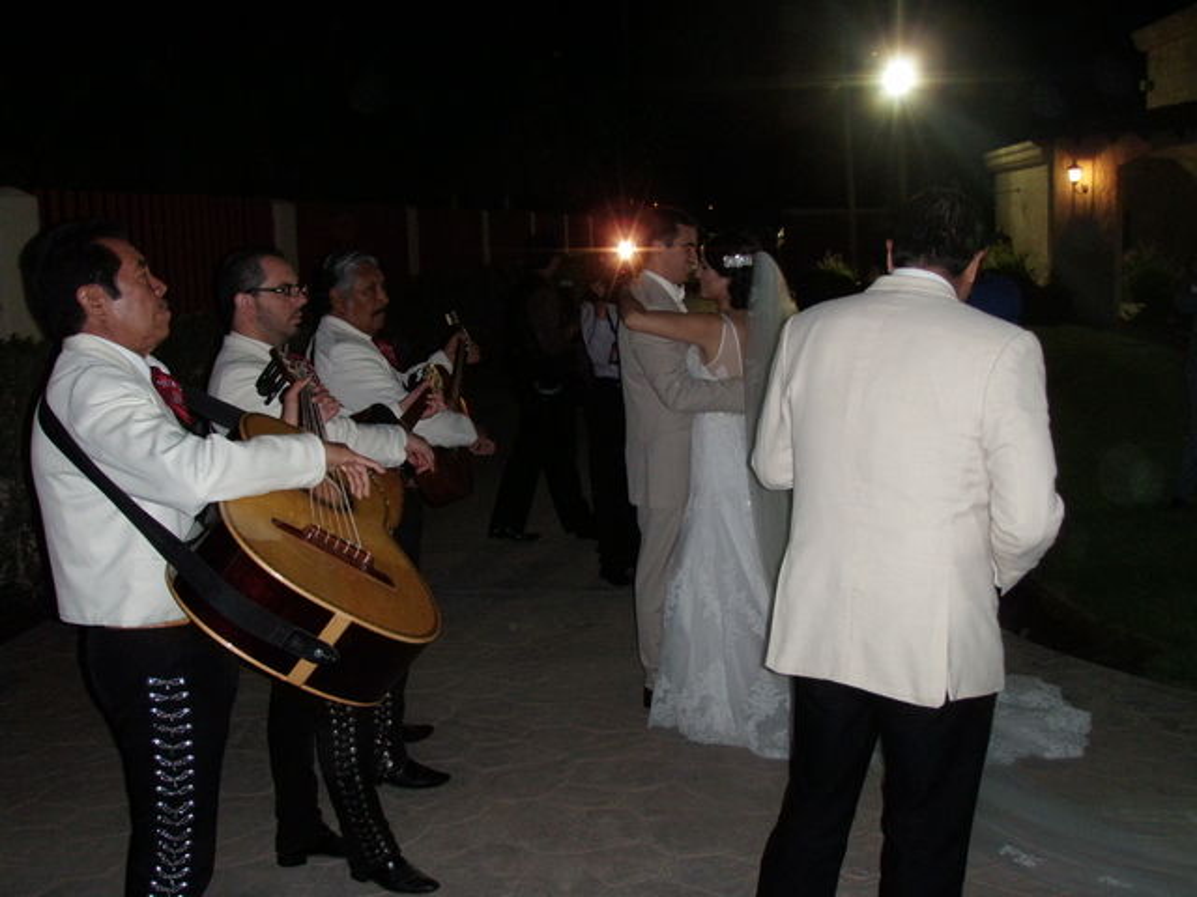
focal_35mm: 38
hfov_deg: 49.0
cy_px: 448
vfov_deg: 37.7
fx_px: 1314
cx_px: 598
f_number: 3.5
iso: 250
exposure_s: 1/30
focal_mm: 6.7
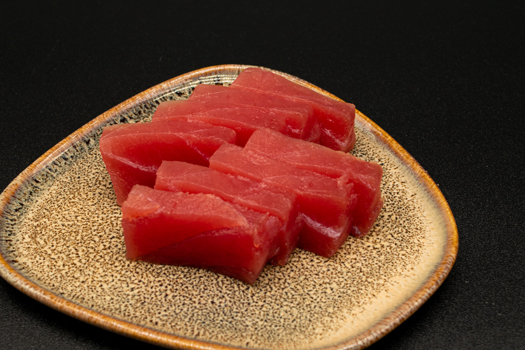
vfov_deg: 24.3
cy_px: 203
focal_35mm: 56
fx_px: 811
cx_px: 227
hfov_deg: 35.8
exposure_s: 1/60
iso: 100
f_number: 8
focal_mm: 31
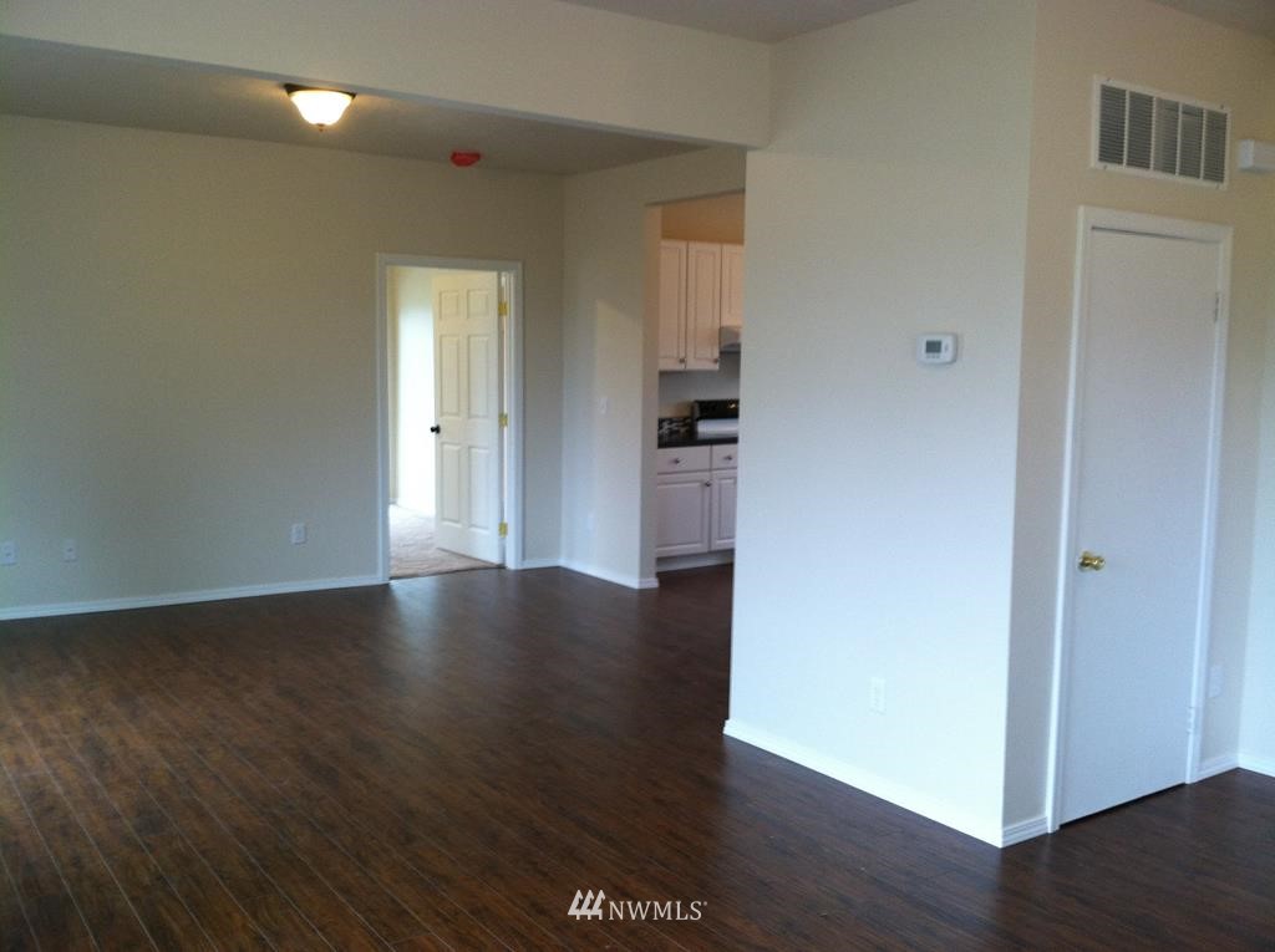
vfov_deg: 40.6
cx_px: 638
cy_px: 476
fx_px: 1287
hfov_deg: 52.7
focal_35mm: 35
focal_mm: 3.85
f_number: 2.8
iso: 100
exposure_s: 1/17
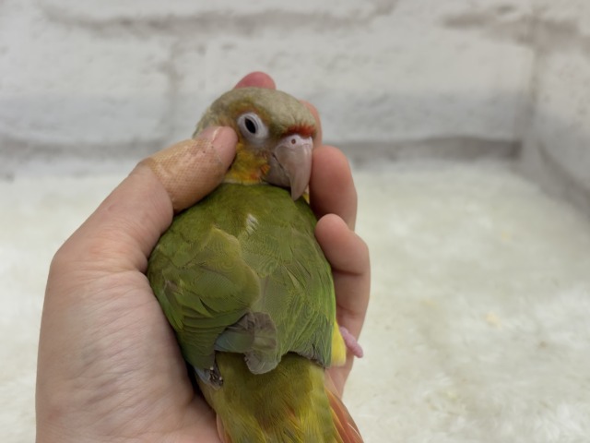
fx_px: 886
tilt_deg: -18.4
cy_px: 222
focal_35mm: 52
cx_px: 295
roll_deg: -0.2
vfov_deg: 28.0
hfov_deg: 36.8
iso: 80
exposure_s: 1/100
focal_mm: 5.96
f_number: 1.6
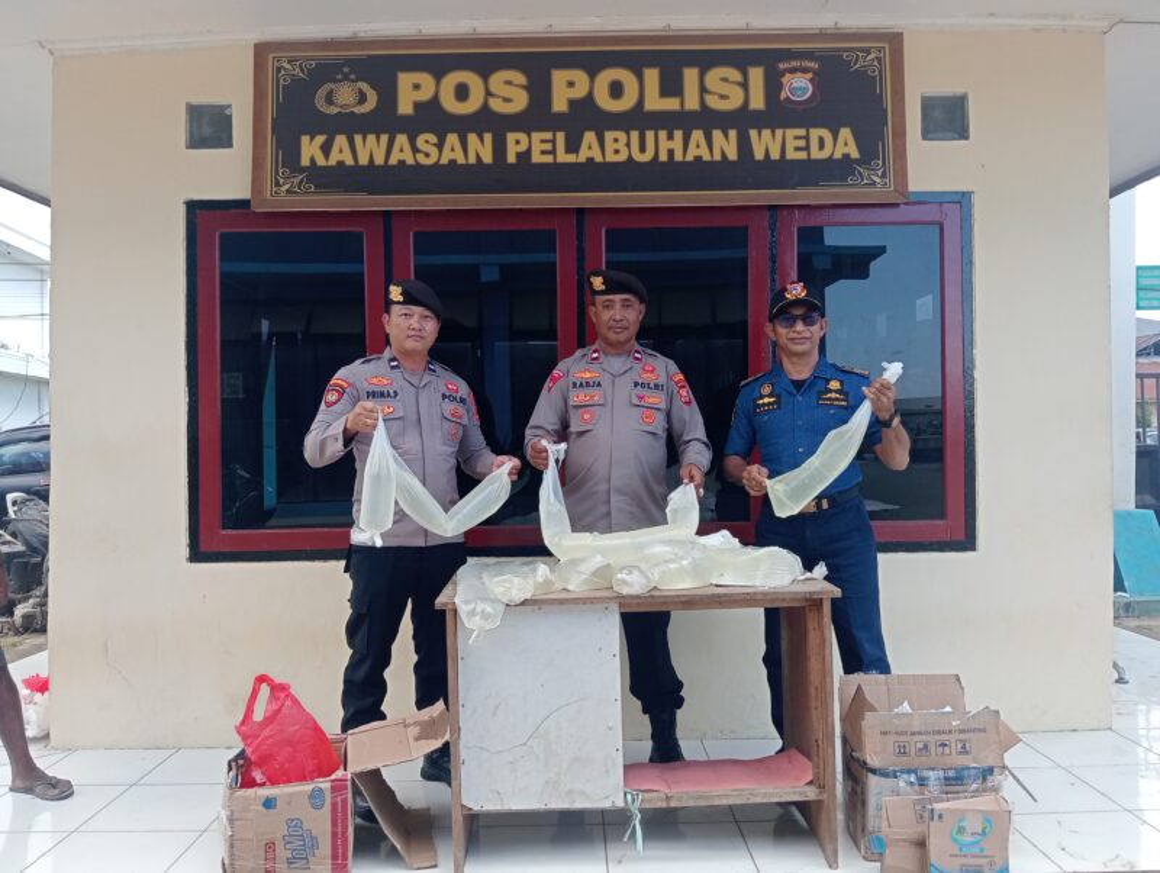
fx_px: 939
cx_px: 580
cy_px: 436
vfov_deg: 49.8
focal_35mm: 28
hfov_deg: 63.4
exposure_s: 1/285
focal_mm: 3.98
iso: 100
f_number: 1.8
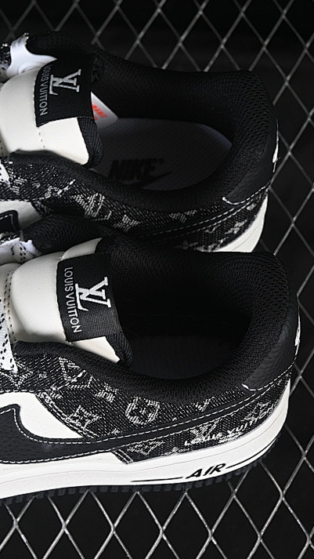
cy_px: 279
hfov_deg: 10.1
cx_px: -12
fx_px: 1762
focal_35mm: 119
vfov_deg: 18.0
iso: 160
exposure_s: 1/60
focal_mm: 50
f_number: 6.3
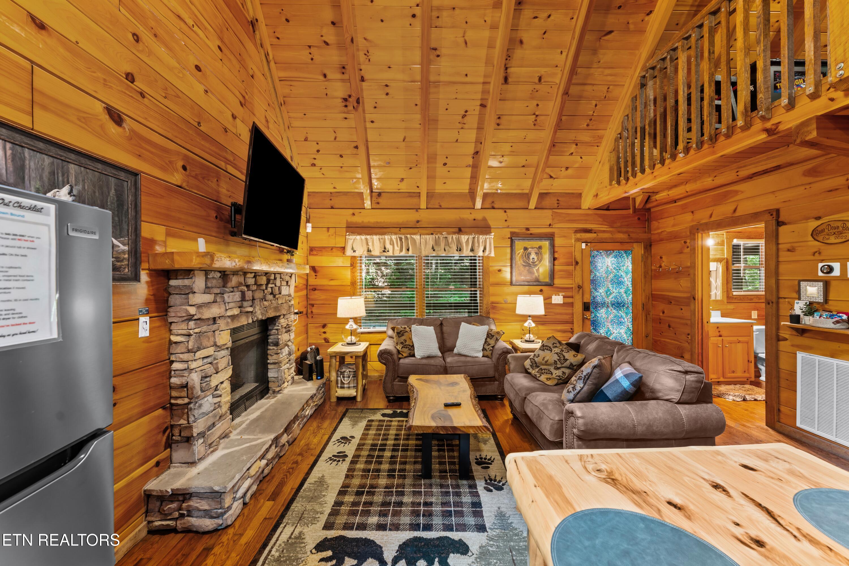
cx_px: 424
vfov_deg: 81.2
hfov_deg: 104.3
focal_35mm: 14
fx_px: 330
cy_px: 283
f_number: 8
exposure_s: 3.2
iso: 320
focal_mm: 14
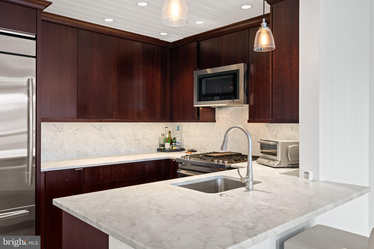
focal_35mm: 29
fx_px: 301
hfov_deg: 63.7
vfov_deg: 45.0
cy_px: 124
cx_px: 187
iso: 800
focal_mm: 29
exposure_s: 1/6
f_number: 6.3
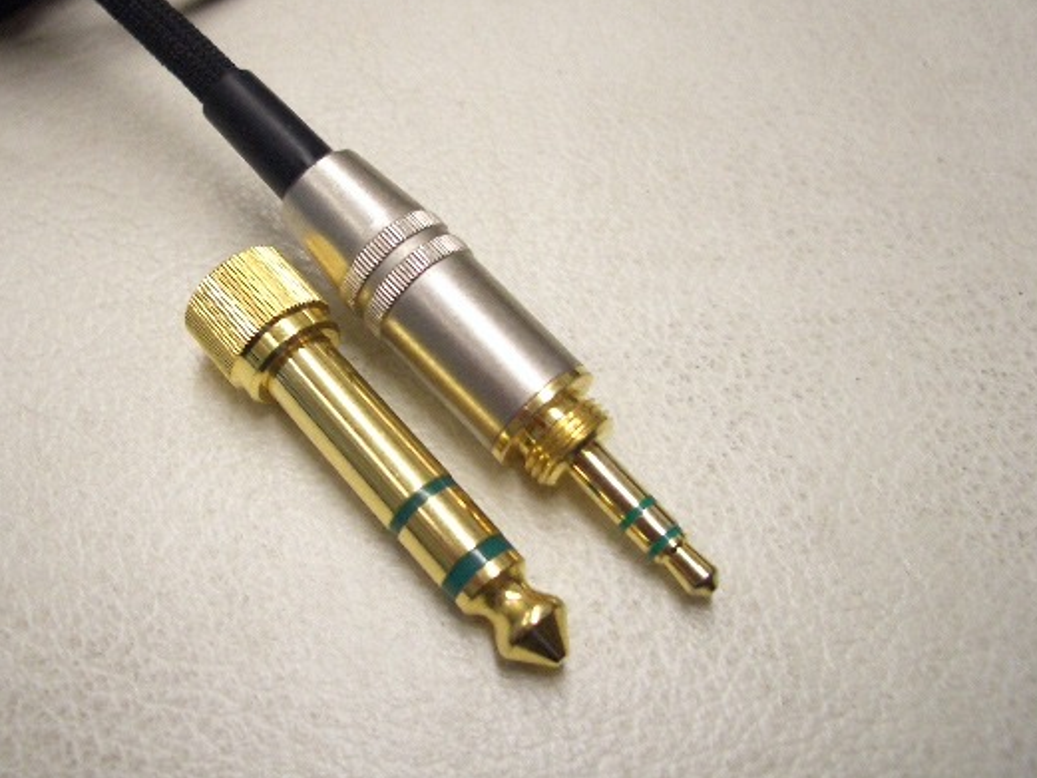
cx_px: 442
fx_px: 1288
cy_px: 308
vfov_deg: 33.5
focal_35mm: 43
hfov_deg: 43.7
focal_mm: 5.8
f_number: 2.6
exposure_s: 1/30
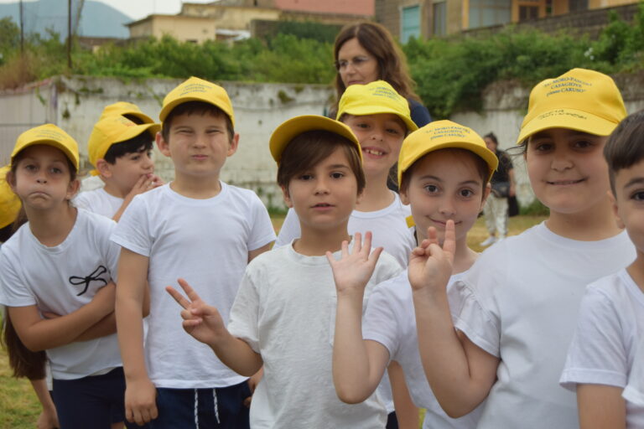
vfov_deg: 18.9
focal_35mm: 72
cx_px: 322
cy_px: 214
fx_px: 1288
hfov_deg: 28.1
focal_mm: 48
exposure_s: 1/100
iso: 400
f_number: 5.3
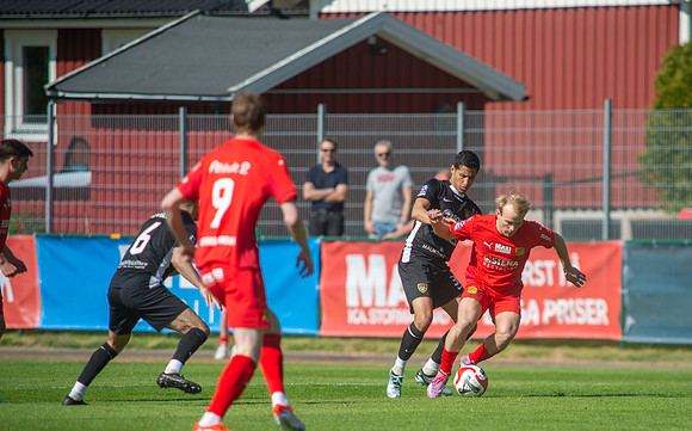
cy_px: 299
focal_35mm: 572
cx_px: 459
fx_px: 10766
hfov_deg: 3.7
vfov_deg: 2.3
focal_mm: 420
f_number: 4
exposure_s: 1/1600
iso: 160
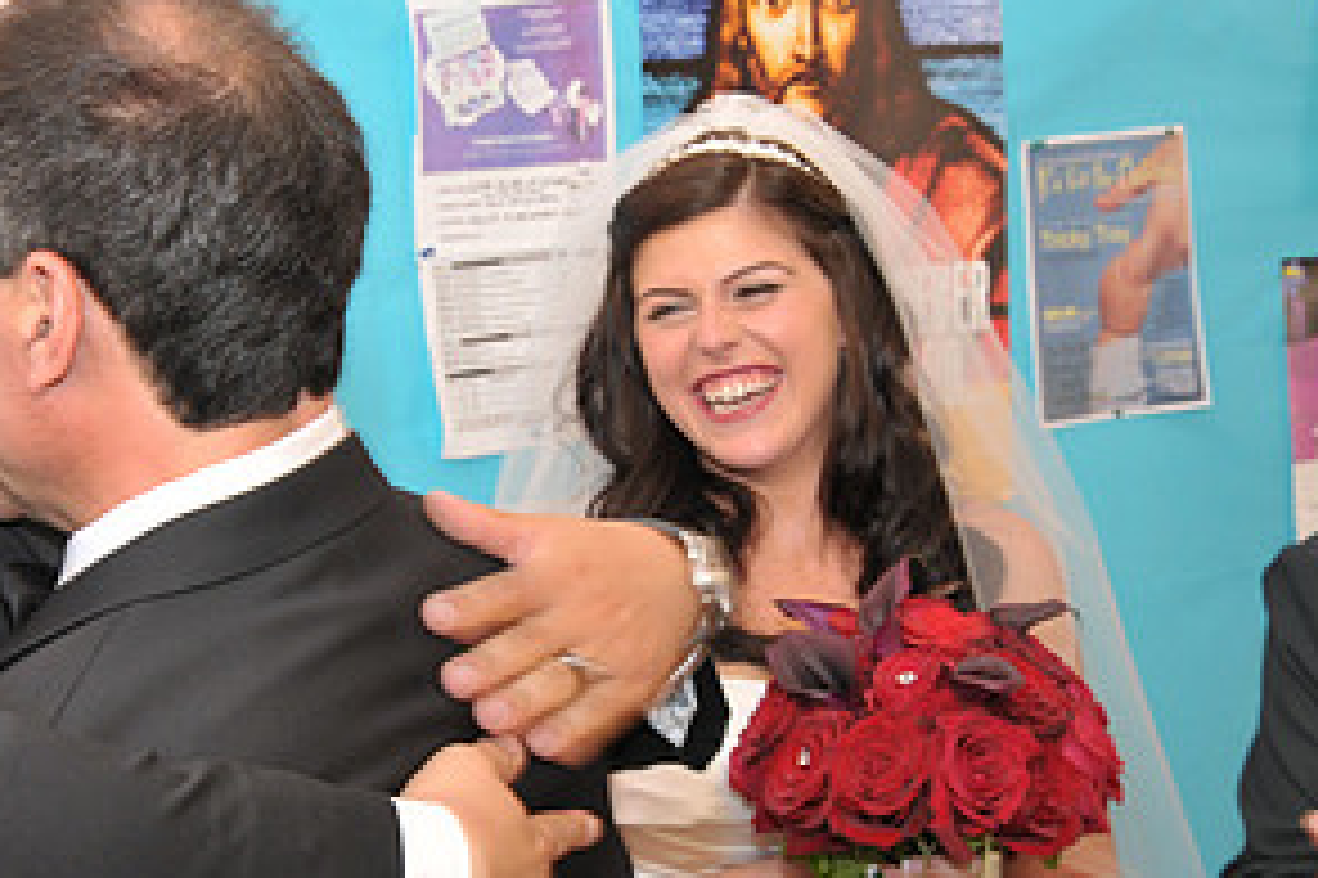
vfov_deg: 15.3
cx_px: 328
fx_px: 3256
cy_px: 498
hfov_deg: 22.7
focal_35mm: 89
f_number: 6.3
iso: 400
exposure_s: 1/40
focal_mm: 30
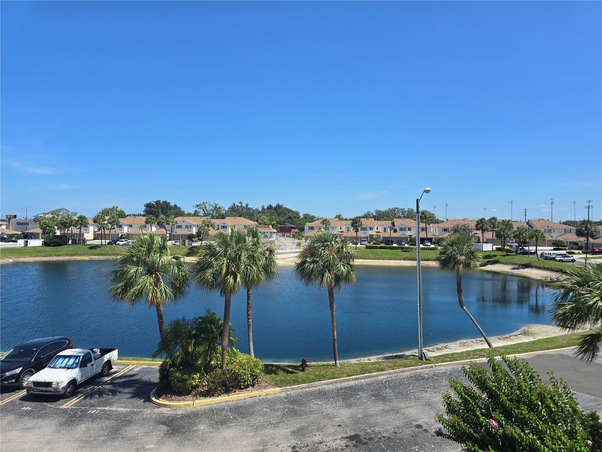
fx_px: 400
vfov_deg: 58.9
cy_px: 226
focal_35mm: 23
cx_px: 301
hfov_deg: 73.9
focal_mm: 6.3
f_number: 1.7
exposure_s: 1/890
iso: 12
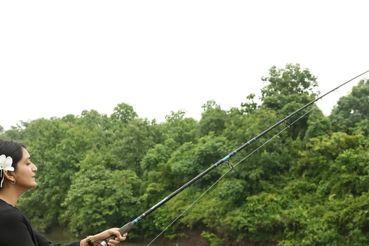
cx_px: 232
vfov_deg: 19.1
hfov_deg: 28.3
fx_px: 728
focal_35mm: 71
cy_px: 183
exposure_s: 1/400
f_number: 6.3
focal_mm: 35
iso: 1250
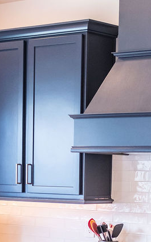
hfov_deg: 10.1
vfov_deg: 15.8
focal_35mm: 129
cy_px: 264
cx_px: 84
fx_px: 851
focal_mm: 35
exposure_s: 1/250
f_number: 3.2
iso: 800
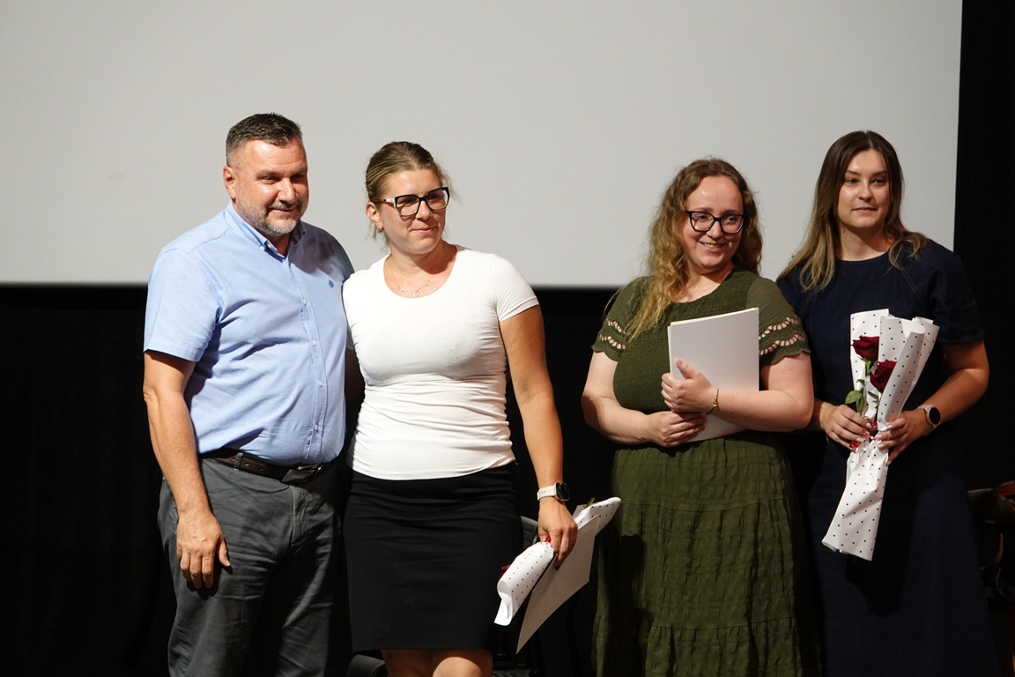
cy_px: 338
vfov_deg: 6.2
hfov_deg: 9.3
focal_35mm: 221
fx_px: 6230
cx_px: 508
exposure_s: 1/30
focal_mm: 81.1
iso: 800
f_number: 4
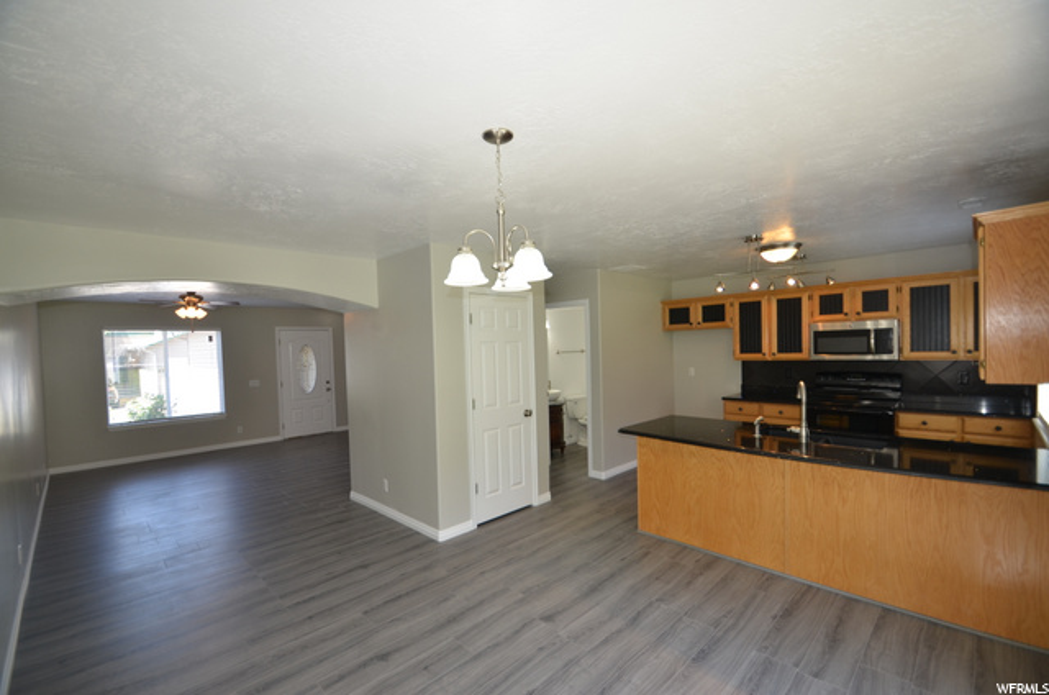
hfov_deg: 100.5
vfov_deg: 77.1
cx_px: 524
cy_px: 348
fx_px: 436
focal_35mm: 15
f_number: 3.5
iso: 220
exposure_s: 1/125
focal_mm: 10
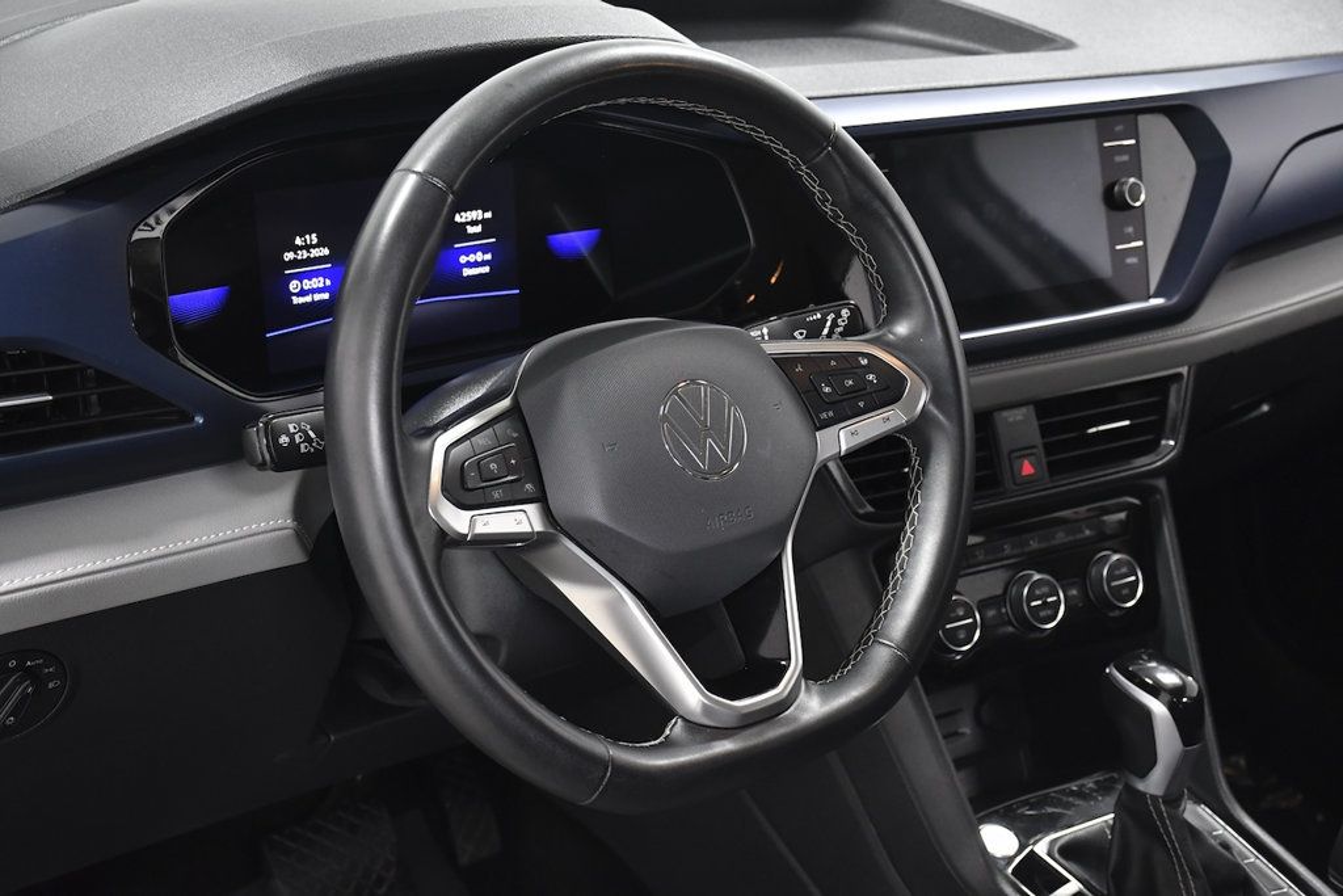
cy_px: 448
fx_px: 1940
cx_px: 672
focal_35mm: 52
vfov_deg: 26.0
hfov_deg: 38.2
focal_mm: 35
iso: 2000
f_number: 5.6
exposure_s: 1/100
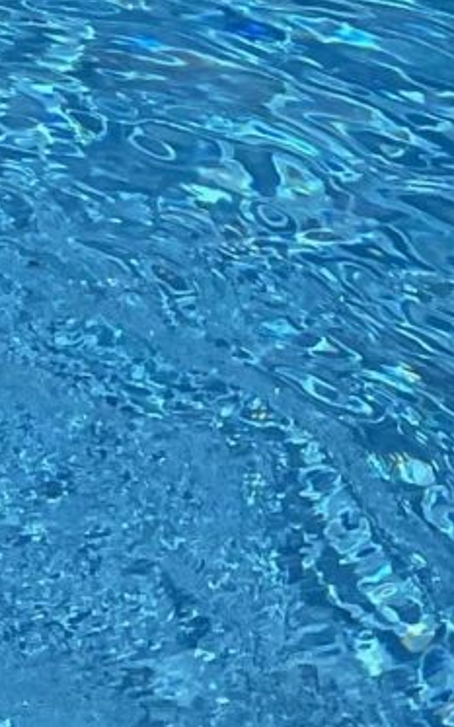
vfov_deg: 8.8
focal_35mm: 189
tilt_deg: +6.1
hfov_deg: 6.9
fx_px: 3743
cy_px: -1577
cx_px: 333
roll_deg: +3.0
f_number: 1.6
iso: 32
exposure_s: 1/4292
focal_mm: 4.2
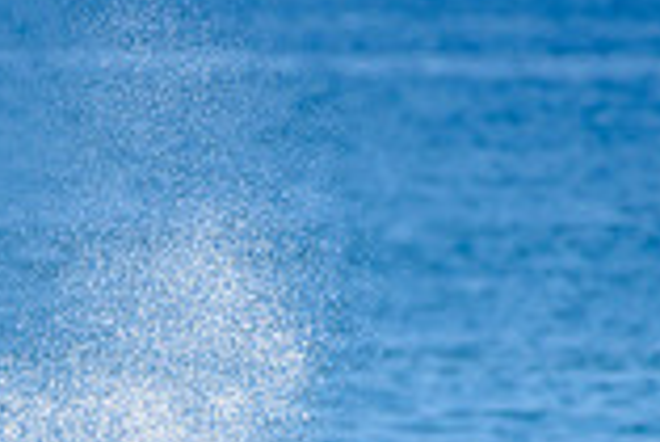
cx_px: -185
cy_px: 747
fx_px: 34296
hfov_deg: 1.1
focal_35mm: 1869
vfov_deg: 0.7
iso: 200
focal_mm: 500
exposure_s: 1/2000
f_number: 5.6
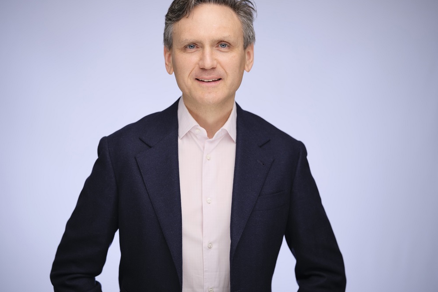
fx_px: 1107
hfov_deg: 22.4
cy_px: 140
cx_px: 219
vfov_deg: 15.0
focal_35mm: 91
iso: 400
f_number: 2.8
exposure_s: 1/250
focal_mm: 110
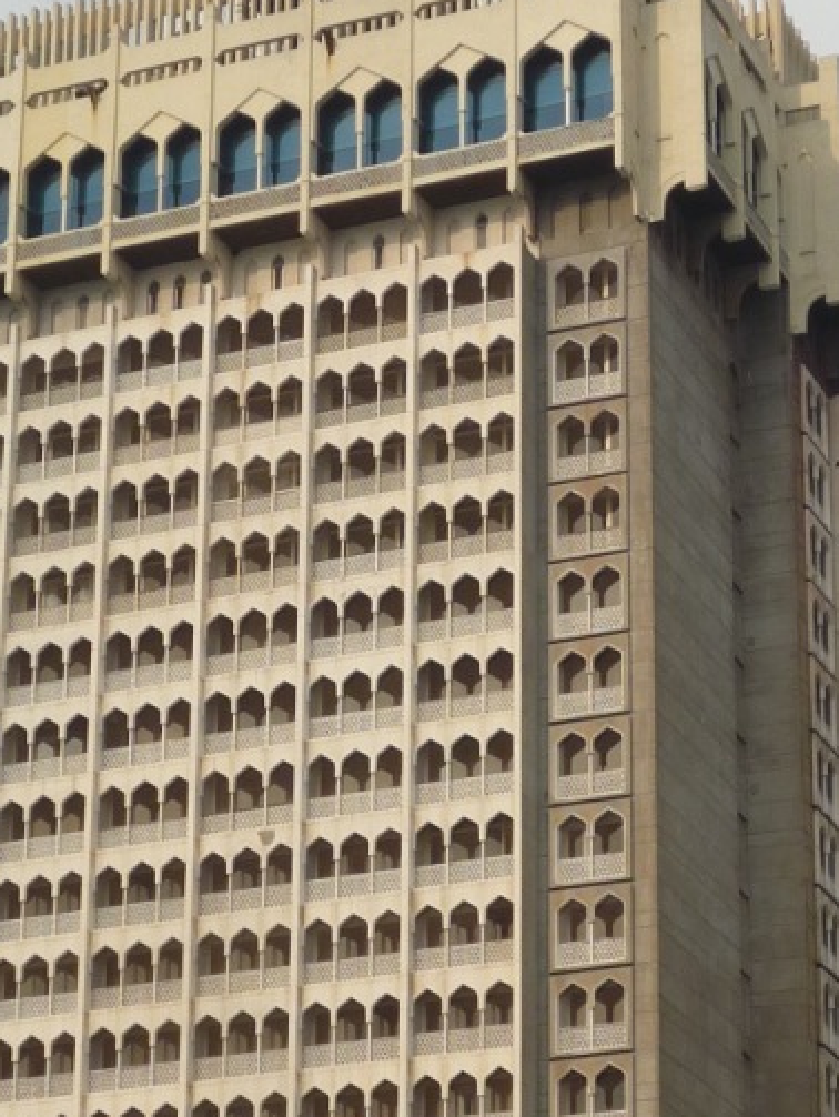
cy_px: 848
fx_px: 4615
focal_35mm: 143
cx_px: 368
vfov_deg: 13.7
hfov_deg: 10.4
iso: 100
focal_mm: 8.8
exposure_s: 1/800
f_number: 5
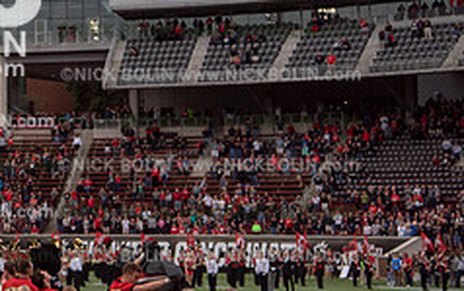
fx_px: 1632
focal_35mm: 129
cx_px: -97
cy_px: -15
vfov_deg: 10.1
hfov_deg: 15.6
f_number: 5
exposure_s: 1/4000
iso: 250
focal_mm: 52
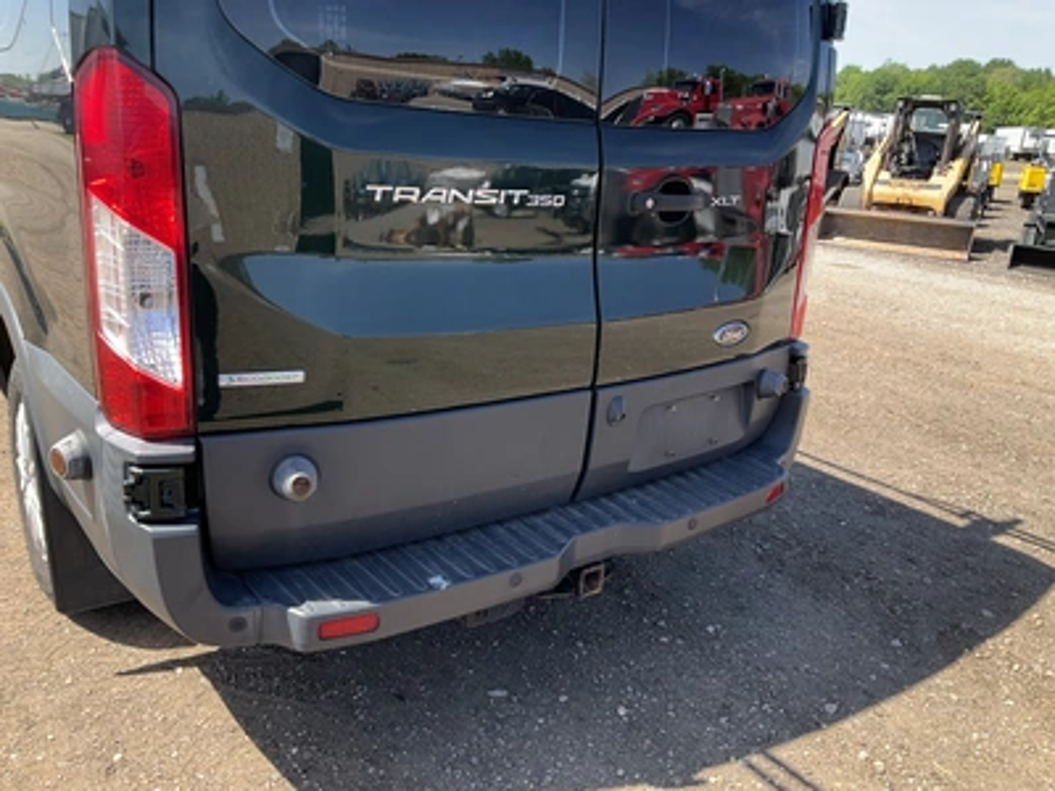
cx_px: 528
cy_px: 396
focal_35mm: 29
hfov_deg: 61.7
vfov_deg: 48.2
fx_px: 884
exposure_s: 1/415
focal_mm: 3
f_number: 1.8
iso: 25
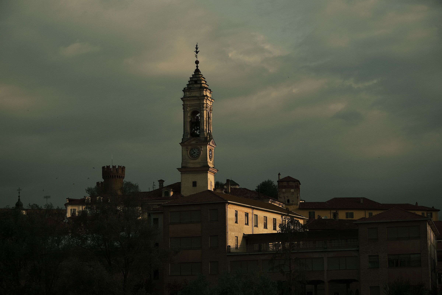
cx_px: 221
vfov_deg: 13.0
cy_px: 148
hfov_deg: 19.5
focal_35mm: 105
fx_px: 1289
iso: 160
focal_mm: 70
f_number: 5.6
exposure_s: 1/500
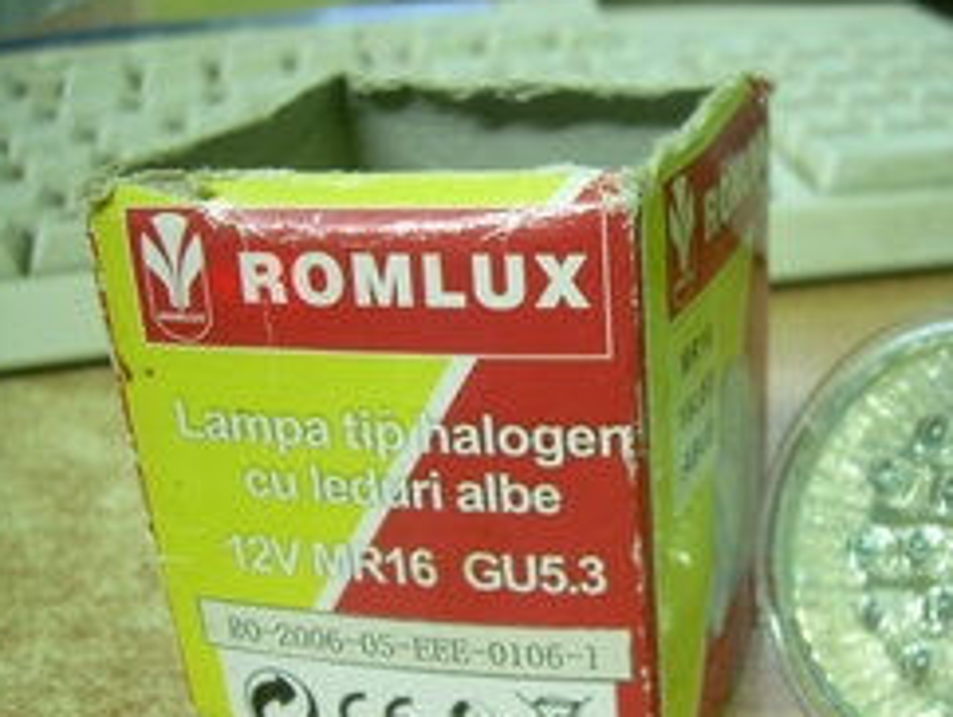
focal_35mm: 55
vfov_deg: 26.5
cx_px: 669
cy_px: 431
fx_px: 1516
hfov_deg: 34.4
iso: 71
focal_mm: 6.3
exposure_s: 1/2.4
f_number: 2.8
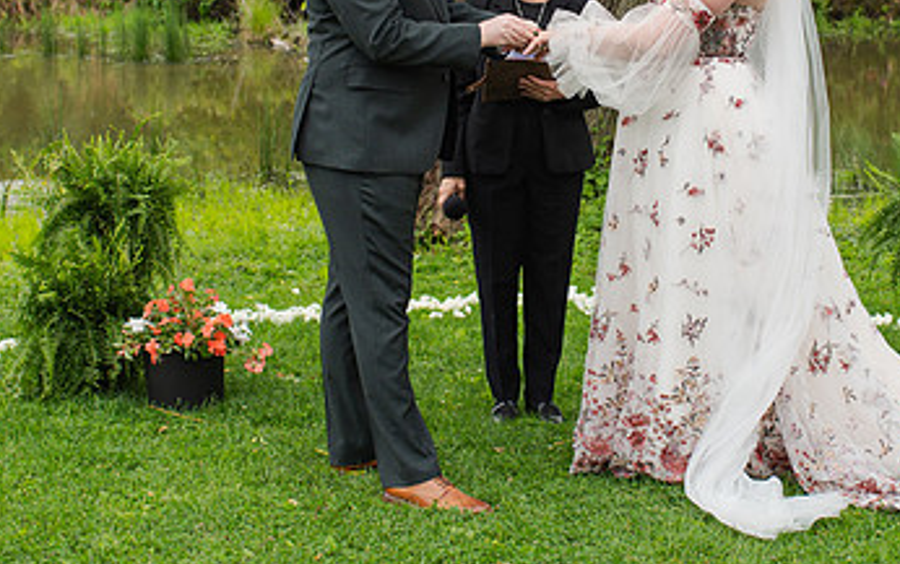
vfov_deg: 16.2
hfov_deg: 25.8
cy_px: 117
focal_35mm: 80
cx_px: 533
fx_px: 1964
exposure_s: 1/500
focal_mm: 35
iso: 110
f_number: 3.5
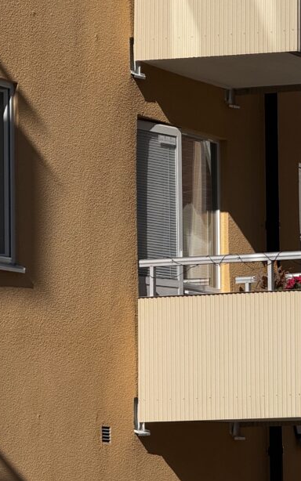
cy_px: 222
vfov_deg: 9.9
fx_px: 2781
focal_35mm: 212
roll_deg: +1.1
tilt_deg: +6.0
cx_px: 370
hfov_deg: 6.2
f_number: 2.8
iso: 50
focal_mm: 15.66
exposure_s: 1/4651
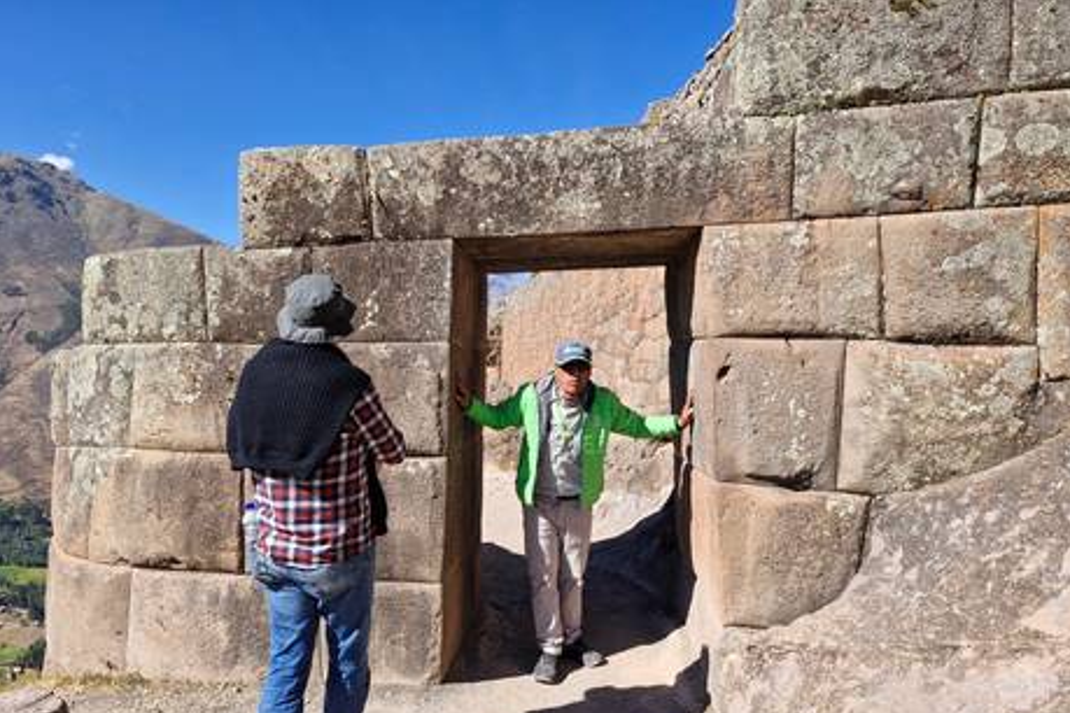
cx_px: 518
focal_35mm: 25
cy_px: 415
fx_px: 743
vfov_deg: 51.1
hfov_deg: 71.5
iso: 50
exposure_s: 1/1144
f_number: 1.8
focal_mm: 5.54
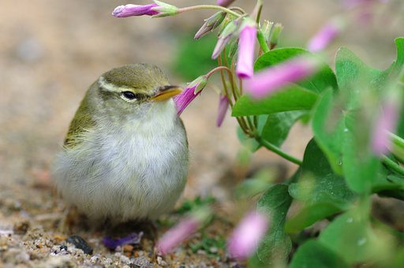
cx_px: 202
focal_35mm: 135
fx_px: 1513
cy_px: 134
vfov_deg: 10.1
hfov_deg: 15.2
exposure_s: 1/40
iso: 200
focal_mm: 90
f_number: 4.5
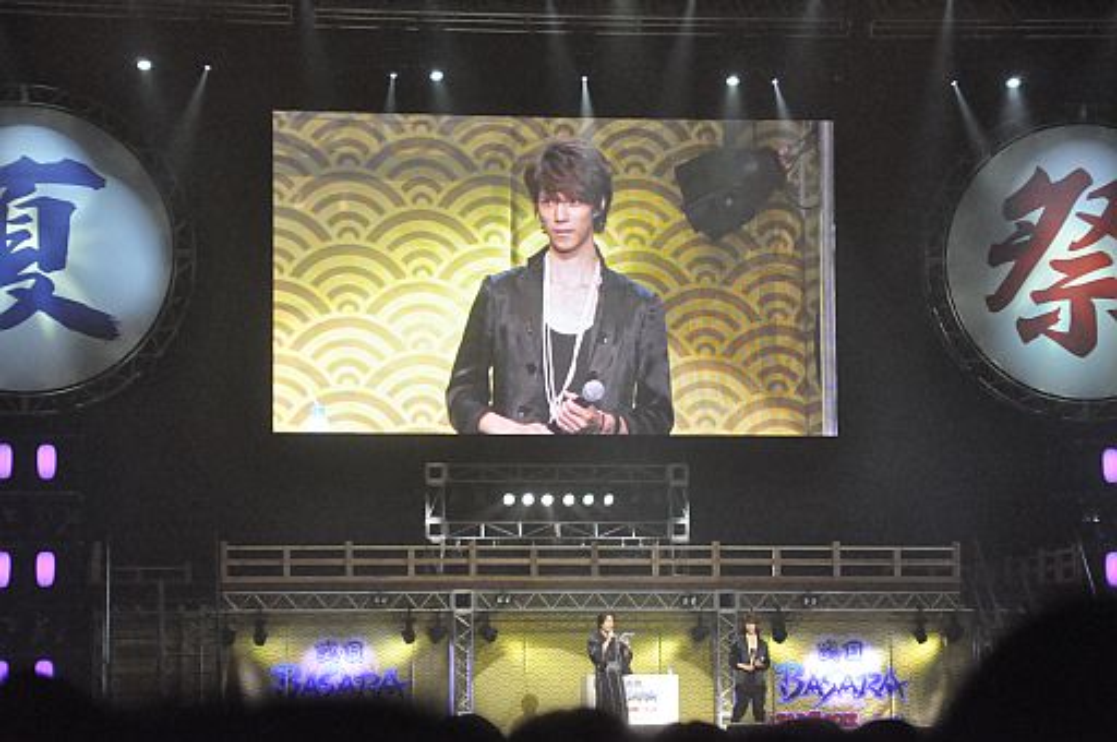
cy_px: 371
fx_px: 3719
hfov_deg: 17.1
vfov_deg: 11.4
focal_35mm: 120
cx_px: 558
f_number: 5.3
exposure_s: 1/500
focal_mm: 80
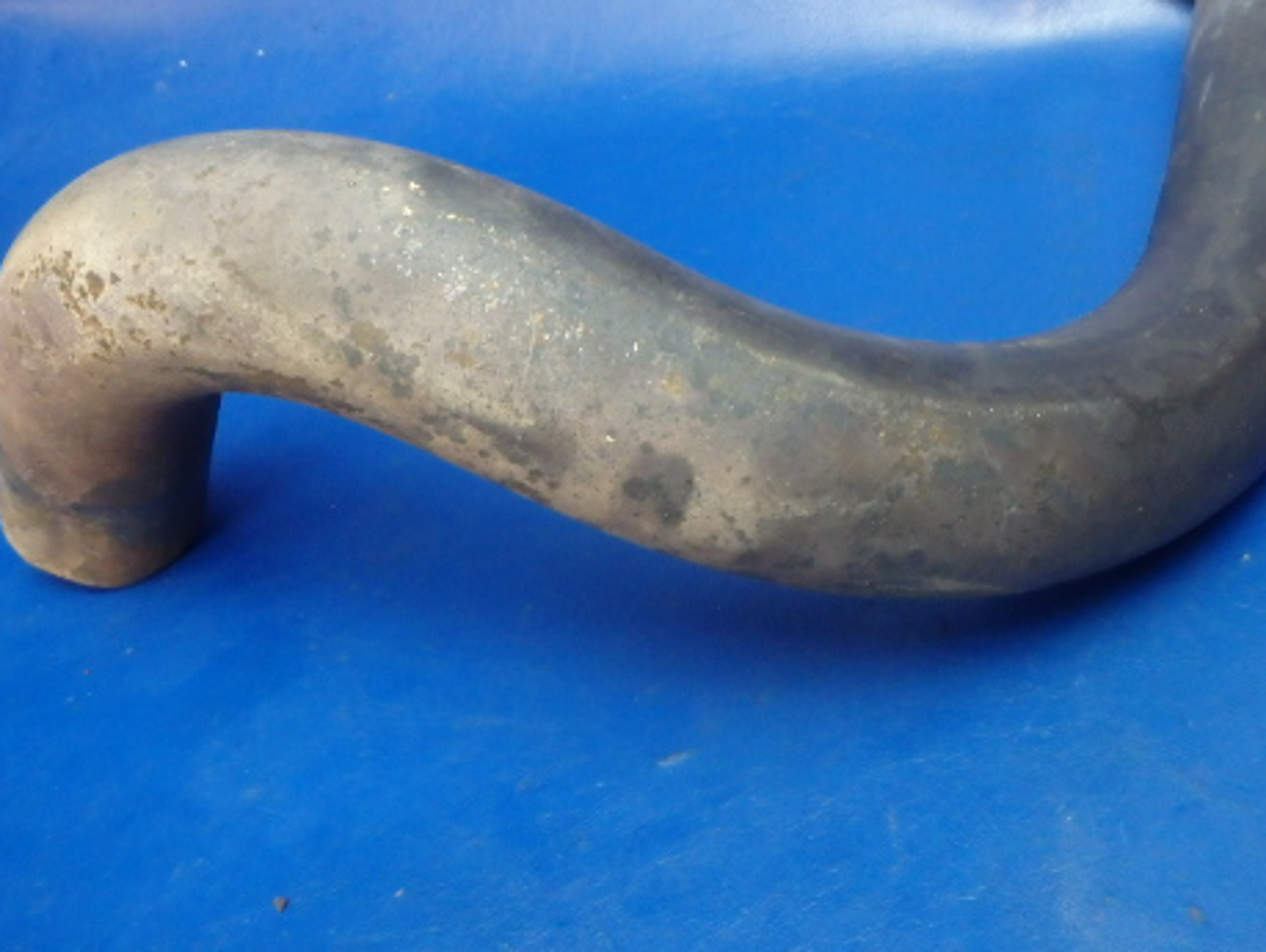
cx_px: 725
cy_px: 389
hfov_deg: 47.7
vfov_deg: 36.8
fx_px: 1427
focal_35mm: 39
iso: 800
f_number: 3.9
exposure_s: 1/25
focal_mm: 5
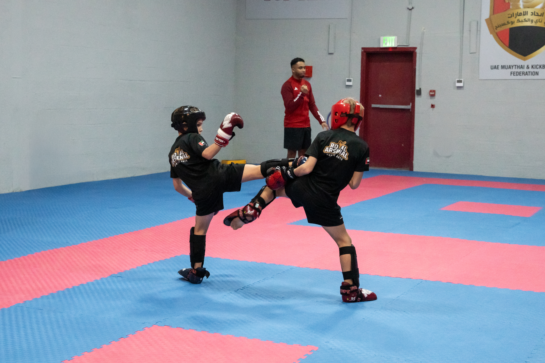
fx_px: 908
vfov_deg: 22.6
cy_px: 182
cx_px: 272
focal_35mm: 60
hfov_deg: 33.4
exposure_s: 1/400
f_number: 4
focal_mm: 40.4
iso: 5000
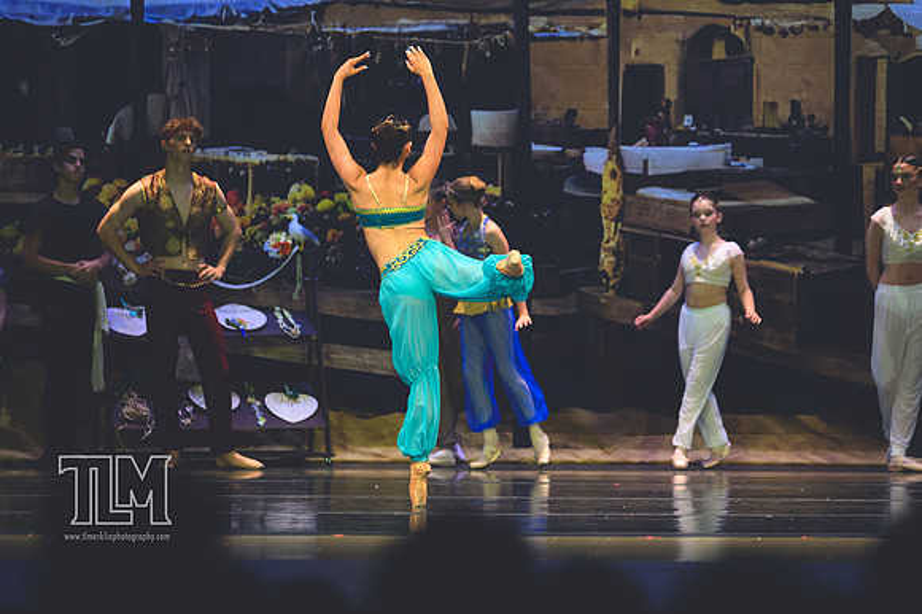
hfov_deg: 8.3
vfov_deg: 5.6
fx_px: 6322
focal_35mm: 247
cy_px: 307
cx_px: 461
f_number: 2.8
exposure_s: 1/500
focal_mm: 165
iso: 1400
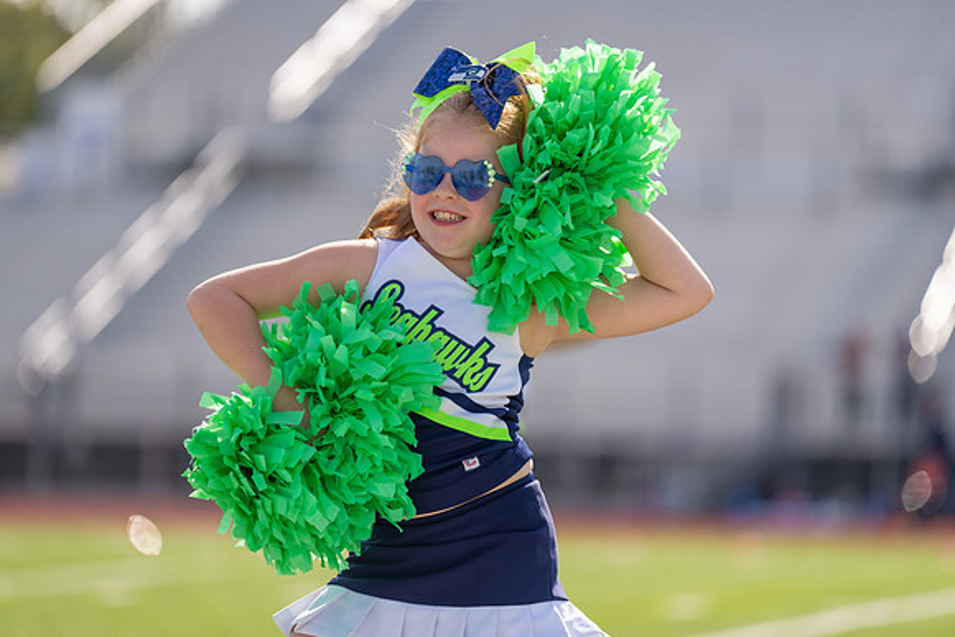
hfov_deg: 10.3
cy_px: 318
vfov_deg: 6.9
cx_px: 478
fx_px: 5307
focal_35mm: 200
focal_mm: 200
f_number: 2.8
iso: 100
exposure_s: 1/2000
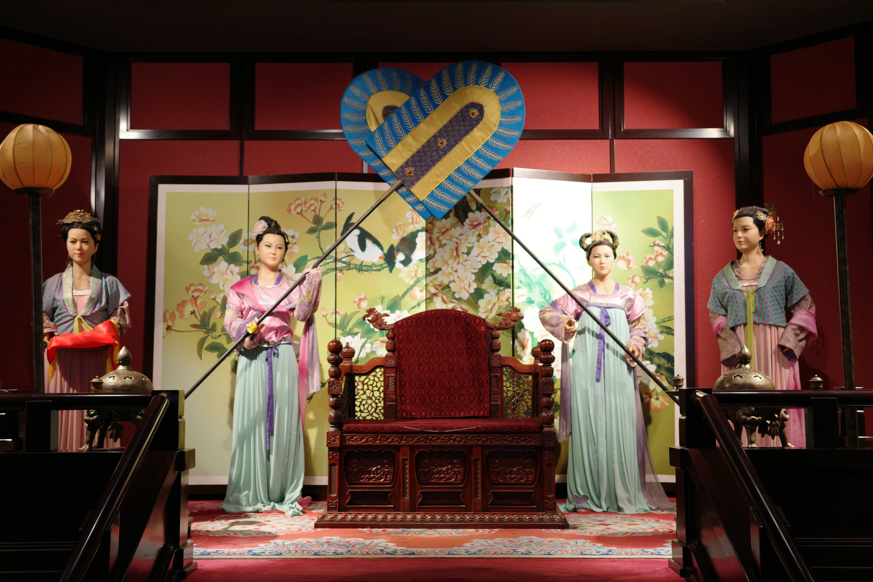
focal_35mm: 40
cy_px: 291
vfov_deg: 33.4
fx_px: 970
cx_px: 436
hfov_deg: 48.5
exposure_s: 1/40
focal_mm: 26
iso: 640
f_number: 2.8
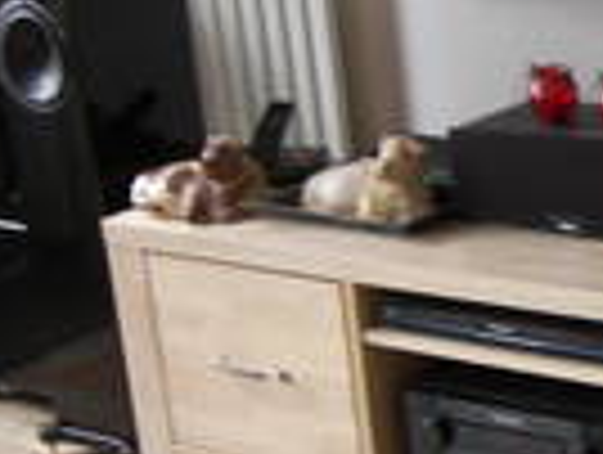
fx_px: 2129
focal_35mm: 122
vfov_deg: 12.2
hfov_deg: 15.7
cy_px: 274
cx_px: 639
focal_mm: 8.7
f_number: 3.2
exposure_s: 1/10
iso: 100
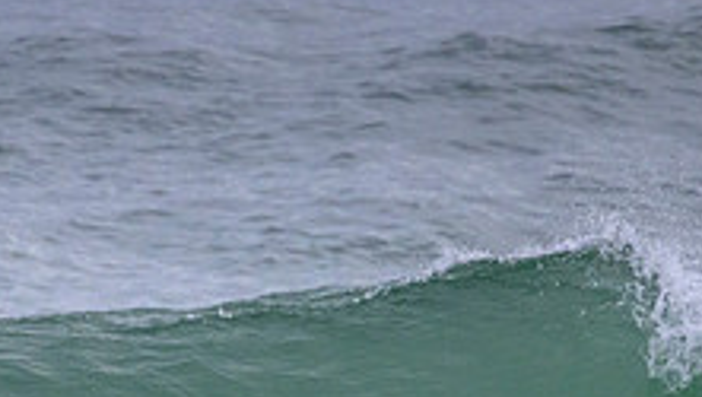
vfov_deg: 0.6
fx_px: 40931
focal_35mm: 2196
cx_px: 245
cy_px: 599
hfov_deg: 1.0
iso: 3600
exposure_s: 1/2000
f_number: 11
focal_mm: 800
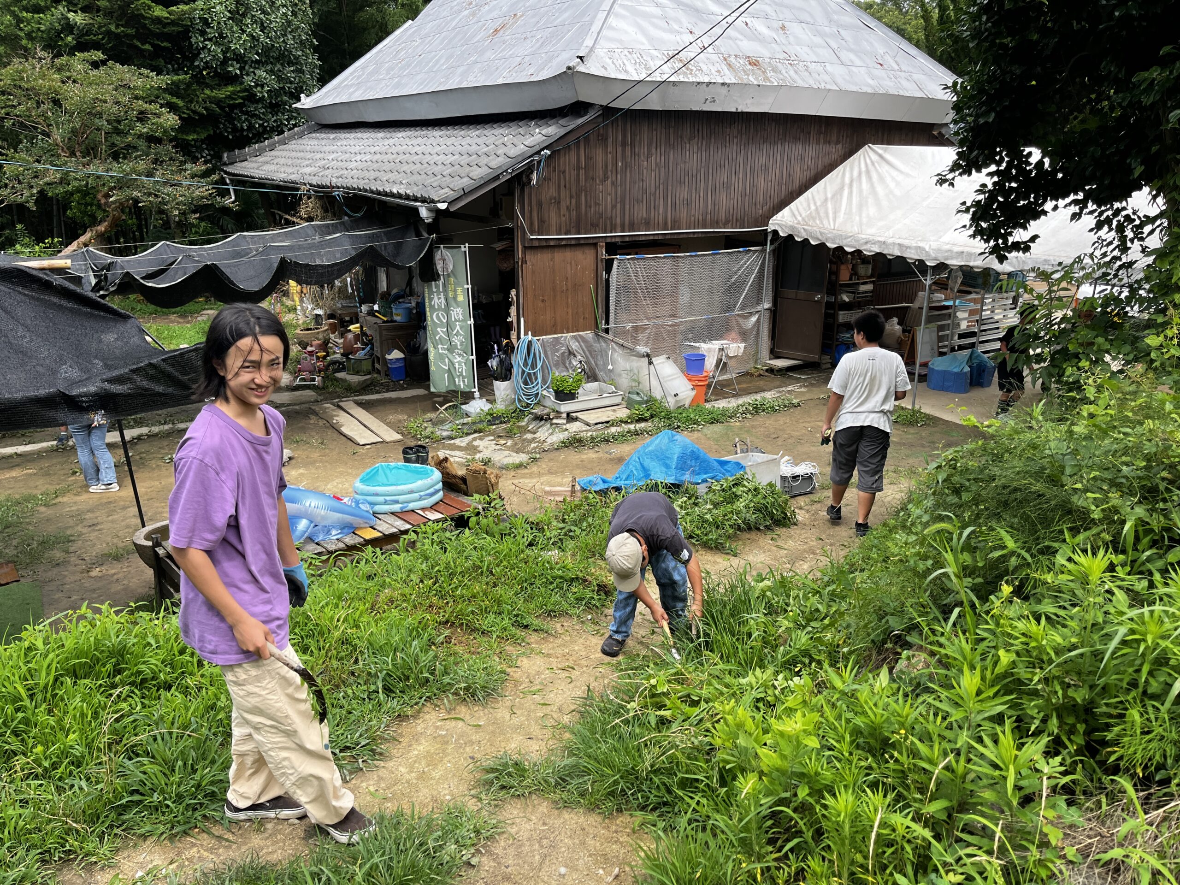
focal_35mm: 26
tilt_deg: -16.8
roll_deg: -0.2
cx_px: 590
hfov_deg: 67.3
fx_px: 886
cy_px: 442
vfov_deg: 53.1
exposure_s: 1/1477
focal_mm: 5.1
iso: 50
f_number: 1.6
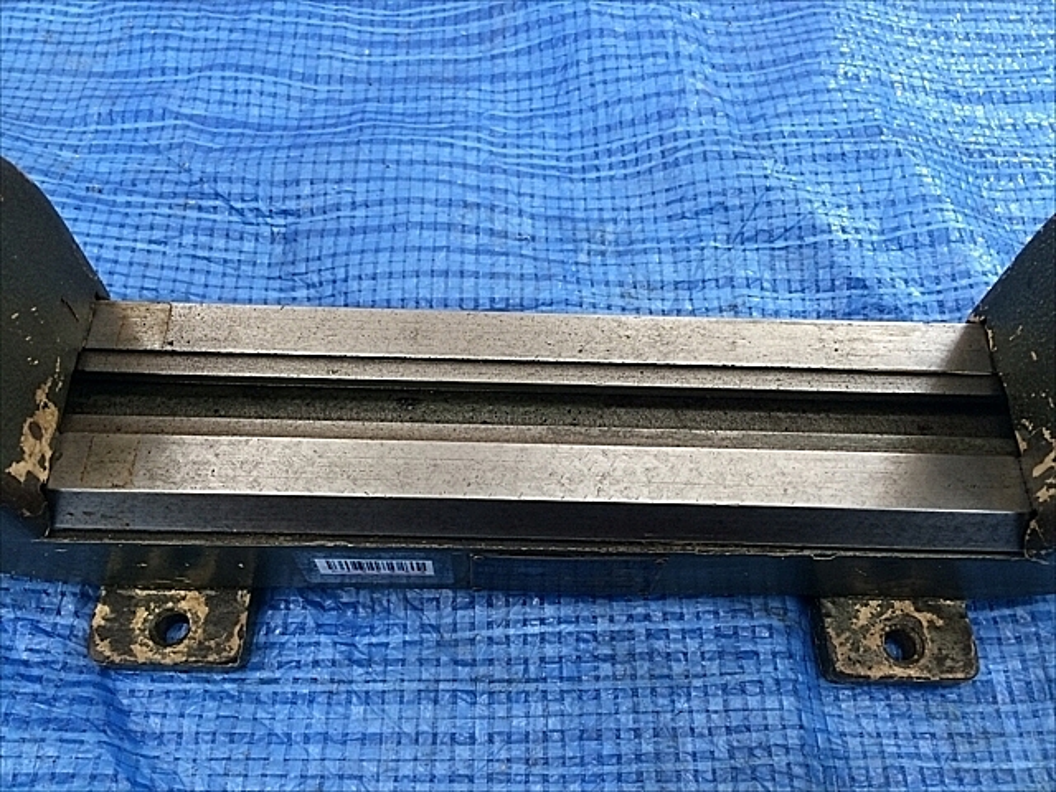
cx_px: 528
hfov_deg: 61.7
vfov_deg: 48.2
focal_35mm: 29
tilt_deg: -63.0
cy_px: 396
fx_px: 885
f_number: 2.2
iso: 100
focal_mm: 4.15
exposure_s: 1/30
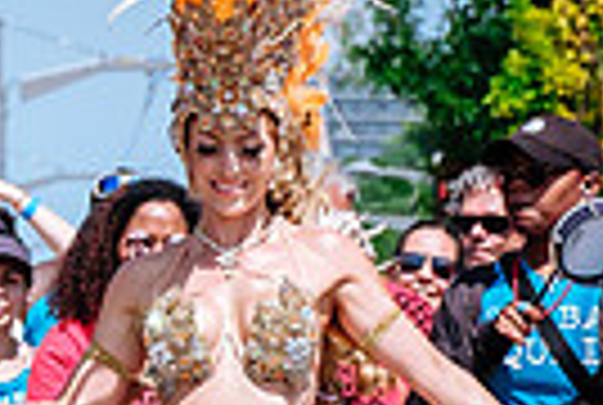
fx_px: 6194
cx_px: -135
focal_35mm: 369
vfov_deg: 3.7
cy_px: 331
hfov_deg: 5.5
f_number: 4
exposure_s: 1/1600
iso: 200
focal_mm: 55
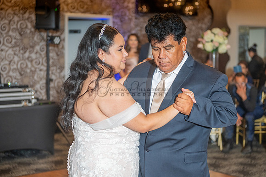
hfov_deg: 28.8
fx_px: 517
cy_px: 88
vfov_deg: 19.5
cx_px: 133
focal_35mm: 70
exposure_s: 1/250
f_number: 2.8
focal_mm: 70
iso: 500
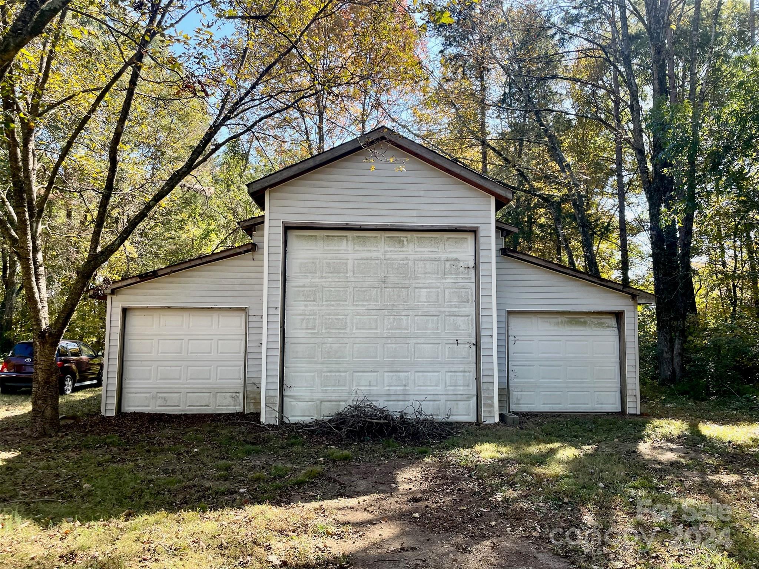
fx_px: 570
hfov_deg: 67.3
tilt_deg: +5.1
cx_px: 380
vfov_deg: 53.1
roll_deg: -0.5
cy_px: 284
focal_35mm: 26
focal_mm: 4.2
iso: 32
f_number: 1.6
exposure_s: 1/378
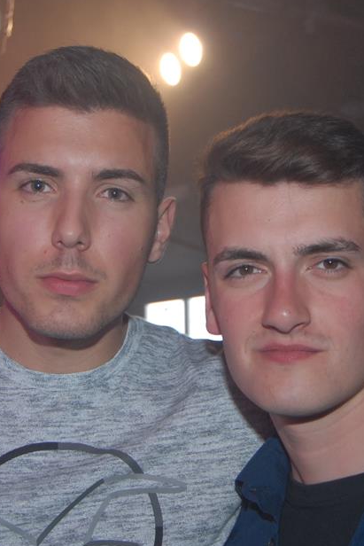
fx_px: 1227
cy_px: 330
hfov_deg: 16.9
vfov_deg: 25.0
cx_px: 167
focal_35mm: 81
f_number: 5.6
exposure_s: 1/6
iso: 400
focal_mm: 29
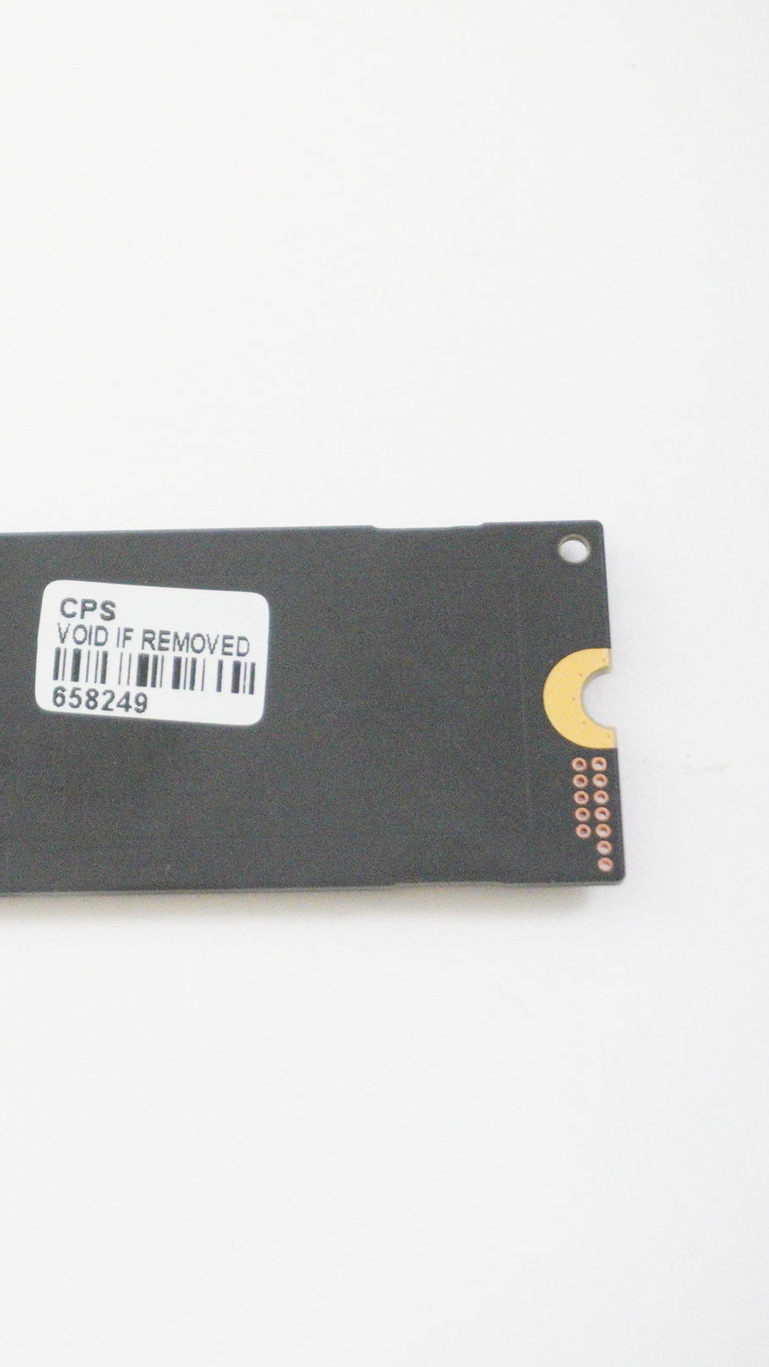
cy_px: 693
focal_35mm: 122
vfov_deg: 17.6
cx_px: -109
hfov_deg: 9.8
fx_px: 4423
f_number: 6.3
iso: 10000
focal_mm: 50
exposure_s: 1/250
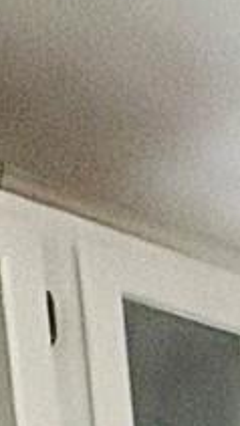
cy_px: 1357
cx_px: 694
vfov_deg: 10.0
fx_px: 1671
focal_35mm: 148
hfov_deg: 7.4
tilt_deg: -10.0
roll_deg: +1.8
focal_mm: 2.22
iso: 125
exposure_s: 1/120
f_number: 2.2
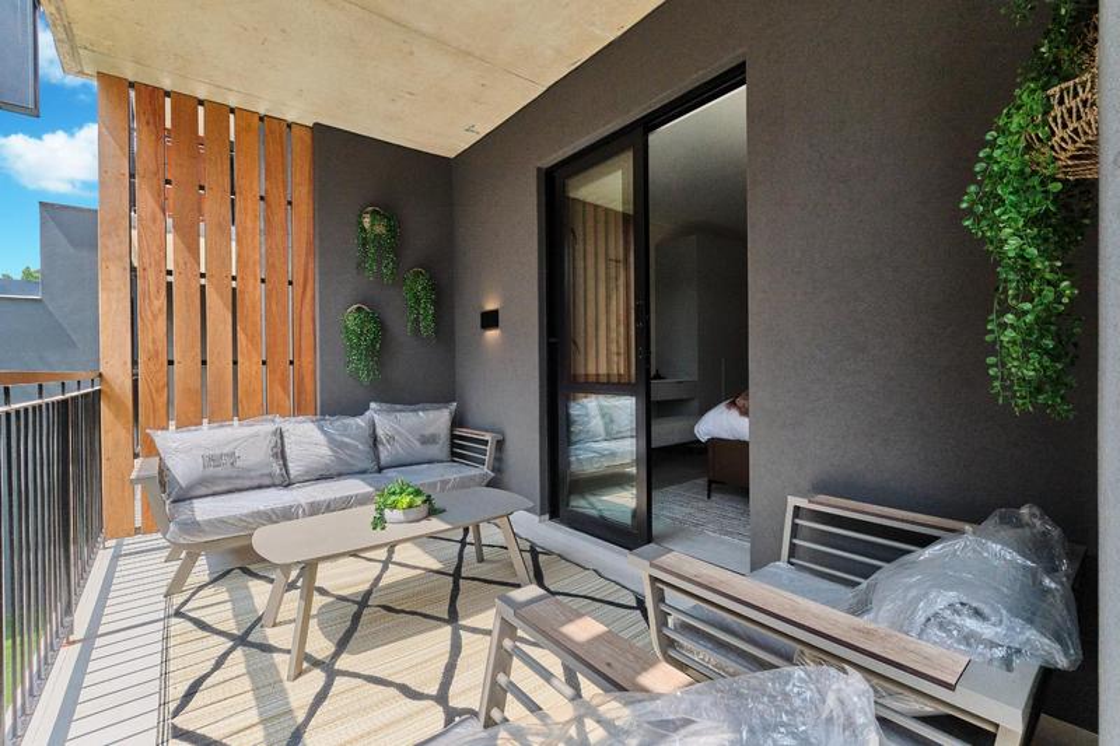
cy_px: 373
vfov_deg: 77.3
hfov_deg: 100.4
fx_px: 467
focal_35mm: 15
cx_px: 560
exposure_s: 1/1000
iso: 800
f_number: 8
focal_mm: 10
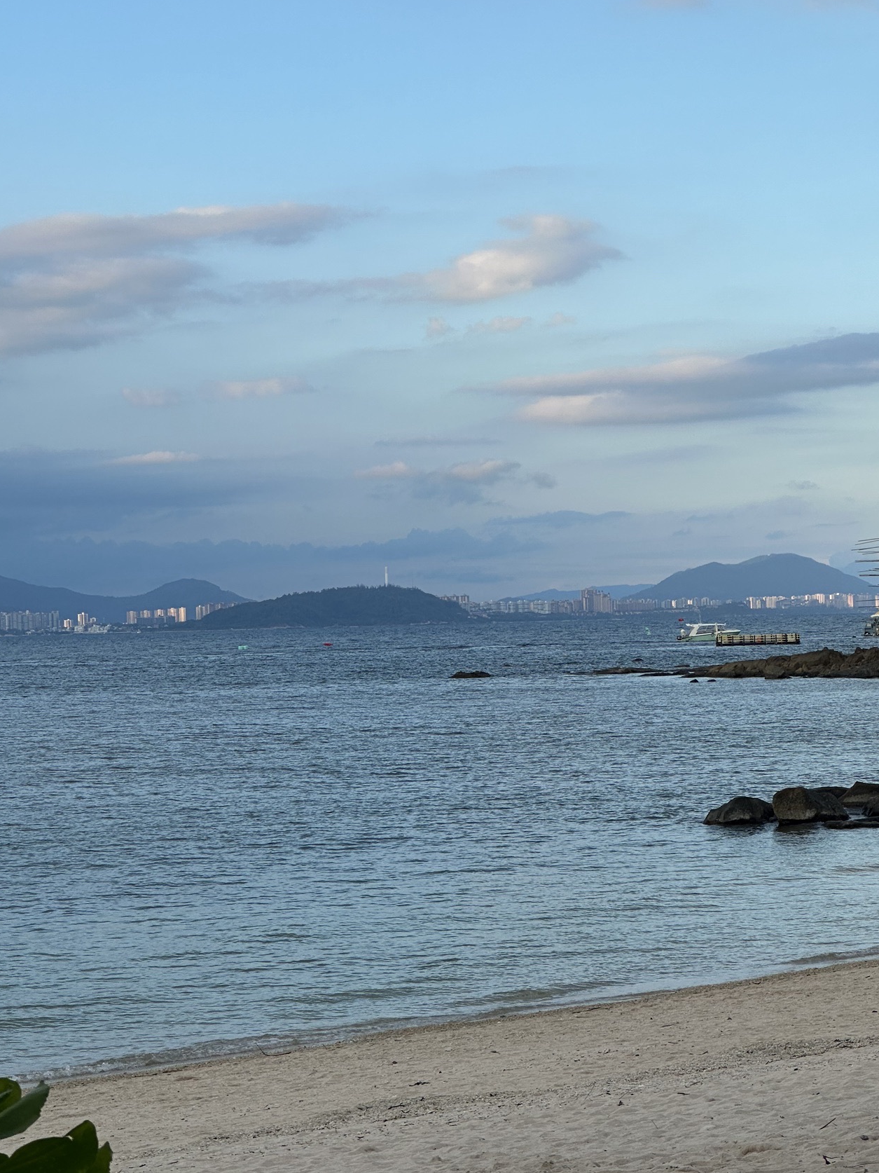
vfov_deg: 21.3
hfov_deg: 16.1
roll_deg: +0.8
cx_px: 494
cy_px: 601
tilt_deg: +1.7
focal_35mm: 92
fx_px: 3116
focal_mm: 9
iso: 32
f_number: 2.8
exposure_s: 1/314
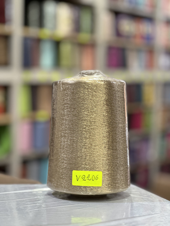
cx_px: 85
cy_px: 113
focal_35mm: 77
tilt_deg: -3.9
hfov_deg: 19.1
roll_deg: -1.7
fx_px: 504
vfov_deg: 25.3
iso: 160
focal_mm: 9
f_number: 2.8
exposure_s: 1/33
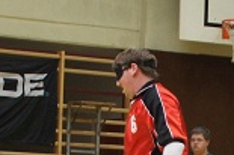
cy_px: 298
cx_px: 217
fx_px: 1409
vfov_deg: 6.2
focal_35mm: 217
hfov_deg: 9.4
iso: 1600
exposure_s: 1/80
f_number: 4
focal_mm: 28
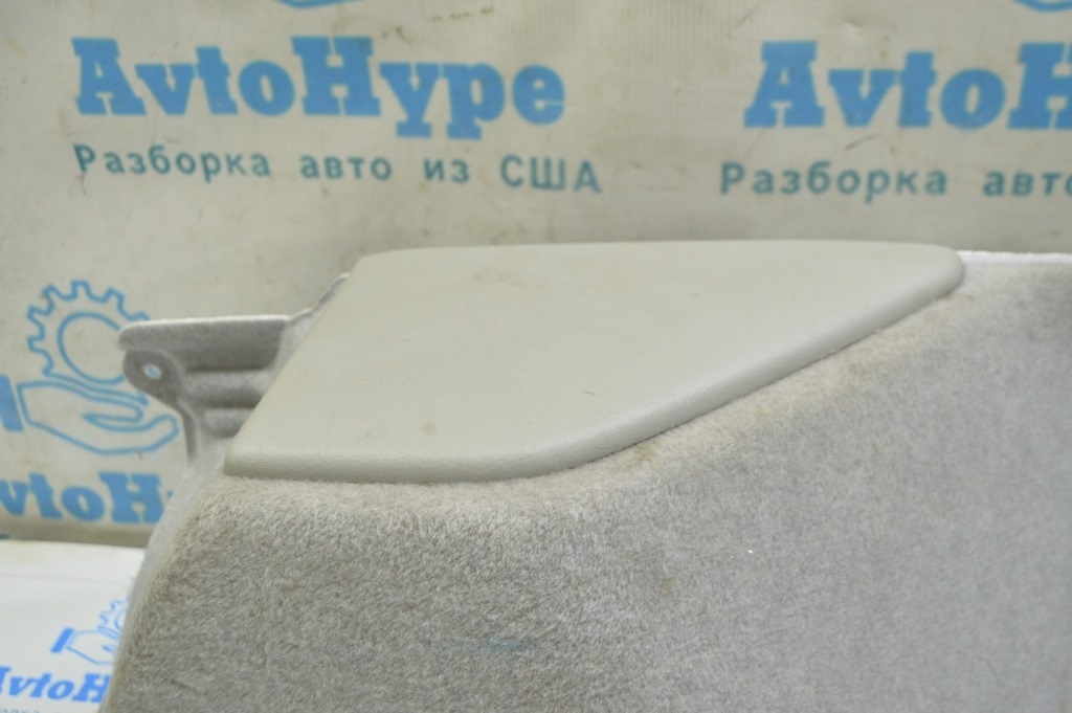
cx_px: 536
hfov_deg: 46.4
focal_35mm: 42
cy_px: 356
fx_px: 1250
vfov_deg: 31.8
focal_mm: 28
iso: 400
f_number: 5.6
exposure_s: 1/20
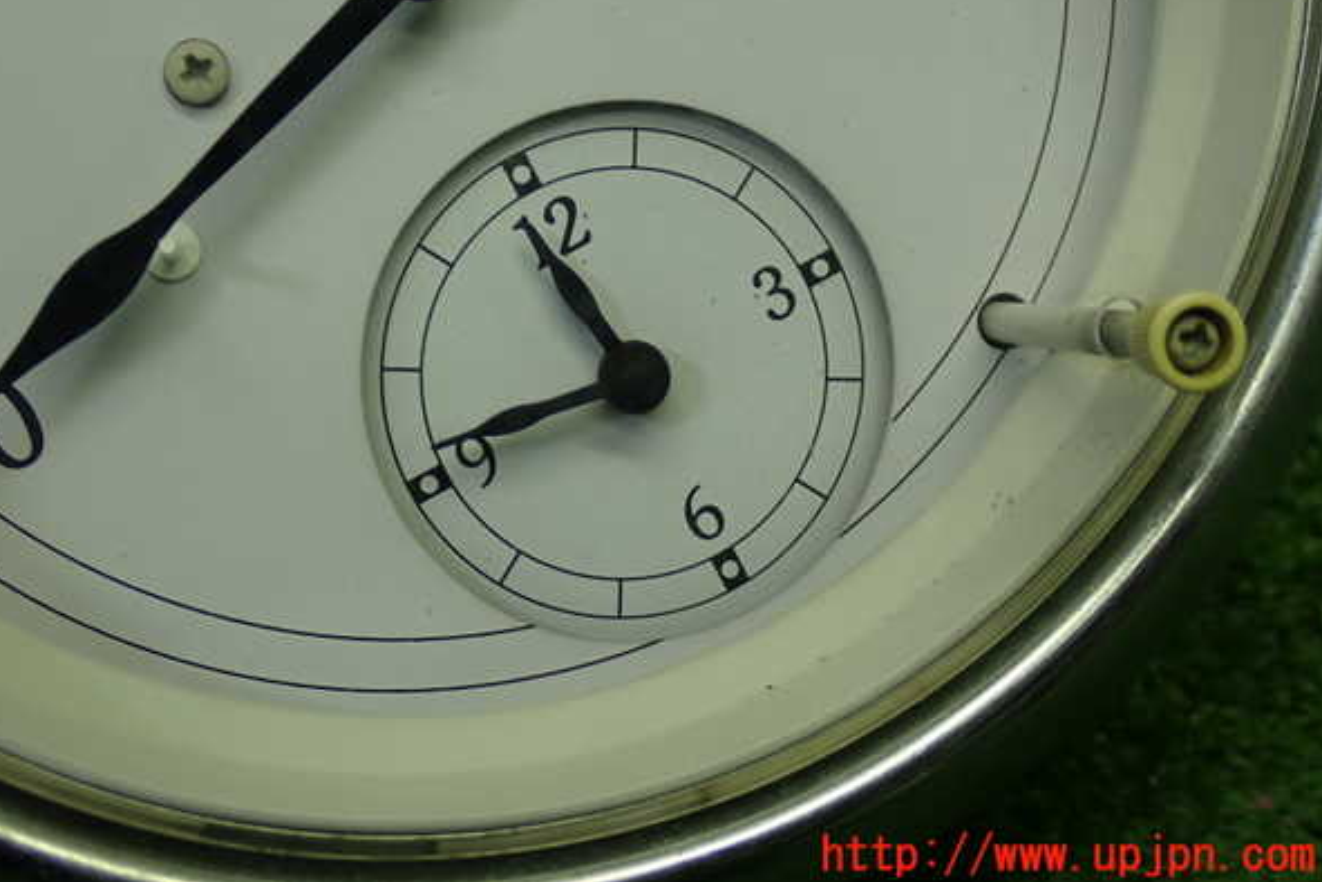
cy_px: 381
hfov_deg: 35.1
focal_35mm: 57
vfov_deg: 23.8
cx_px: 655
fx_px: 2093
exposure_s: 1/60
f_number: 3.3
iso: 200
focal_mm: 9.65
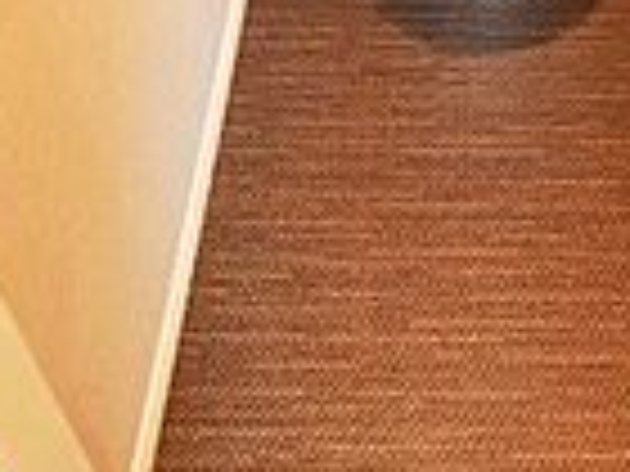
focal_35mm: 62
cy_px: -121
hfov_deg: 30.4
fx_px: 1128
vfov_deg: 21.6
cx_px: 504
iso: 200
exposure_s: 1/40
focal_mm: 10
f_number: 3.5
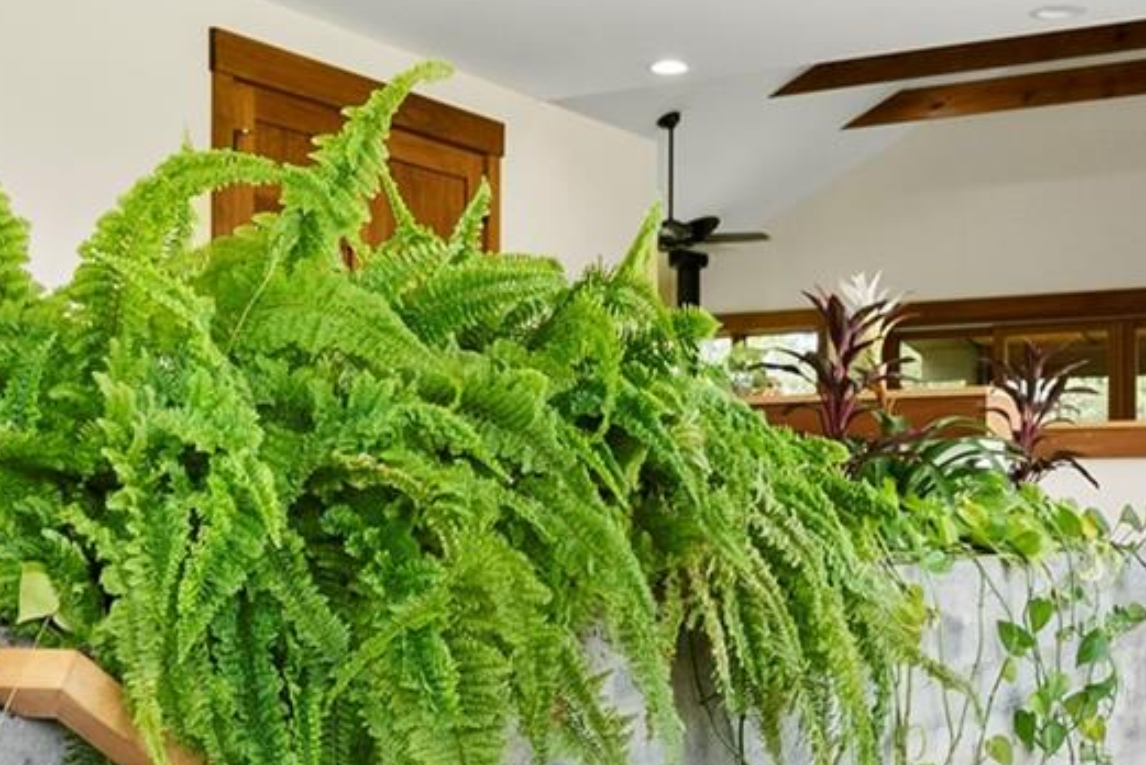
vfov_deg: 24.5
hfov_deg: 36.2
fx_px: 1752
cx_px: 532
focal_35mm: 55
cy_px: 543
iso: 640
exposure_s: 1/30
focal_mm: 14
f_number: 6.3
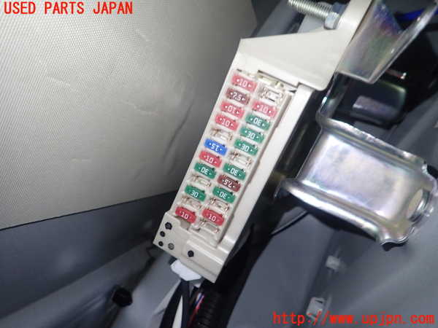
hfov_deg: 69.4
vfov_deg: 54.9
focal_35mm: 25
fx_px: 316
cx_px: 219
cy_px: 164
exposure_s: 1/30
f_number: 2
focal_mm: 4.5
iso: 250
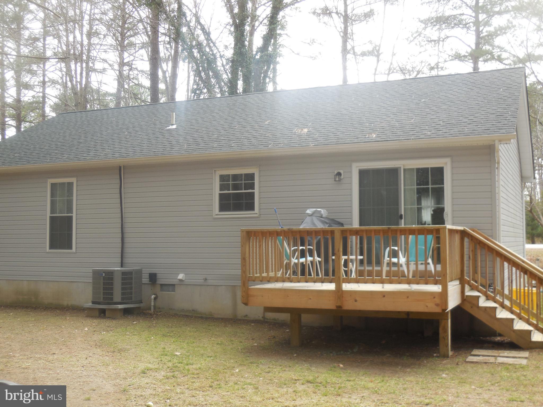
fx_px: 722
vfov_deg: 31.5
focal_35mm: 46
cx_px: 272
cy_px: 204
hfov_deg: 41.2
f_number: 3.8
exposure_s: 1/125
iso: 125
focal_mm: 8.2
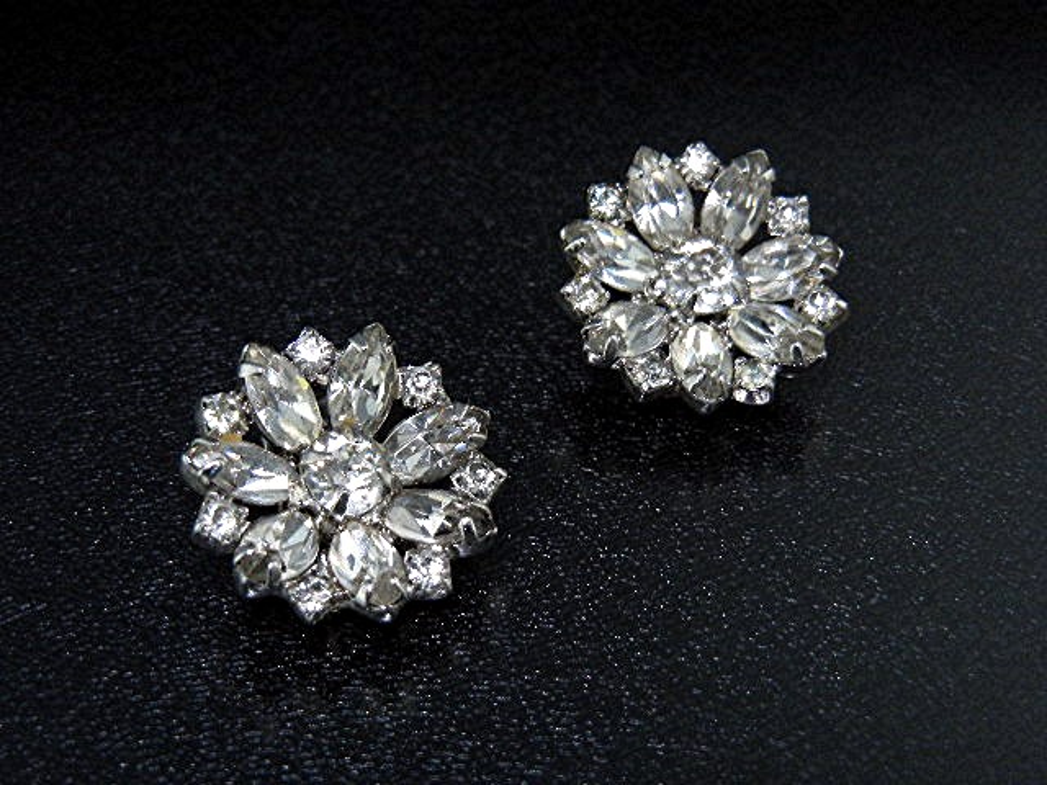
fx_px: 1785
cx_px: 524
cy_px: 392
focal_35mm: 59
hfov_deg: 32.7
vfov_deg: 24.8
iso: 388
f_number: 8
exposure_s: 1/30
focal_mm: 10.6
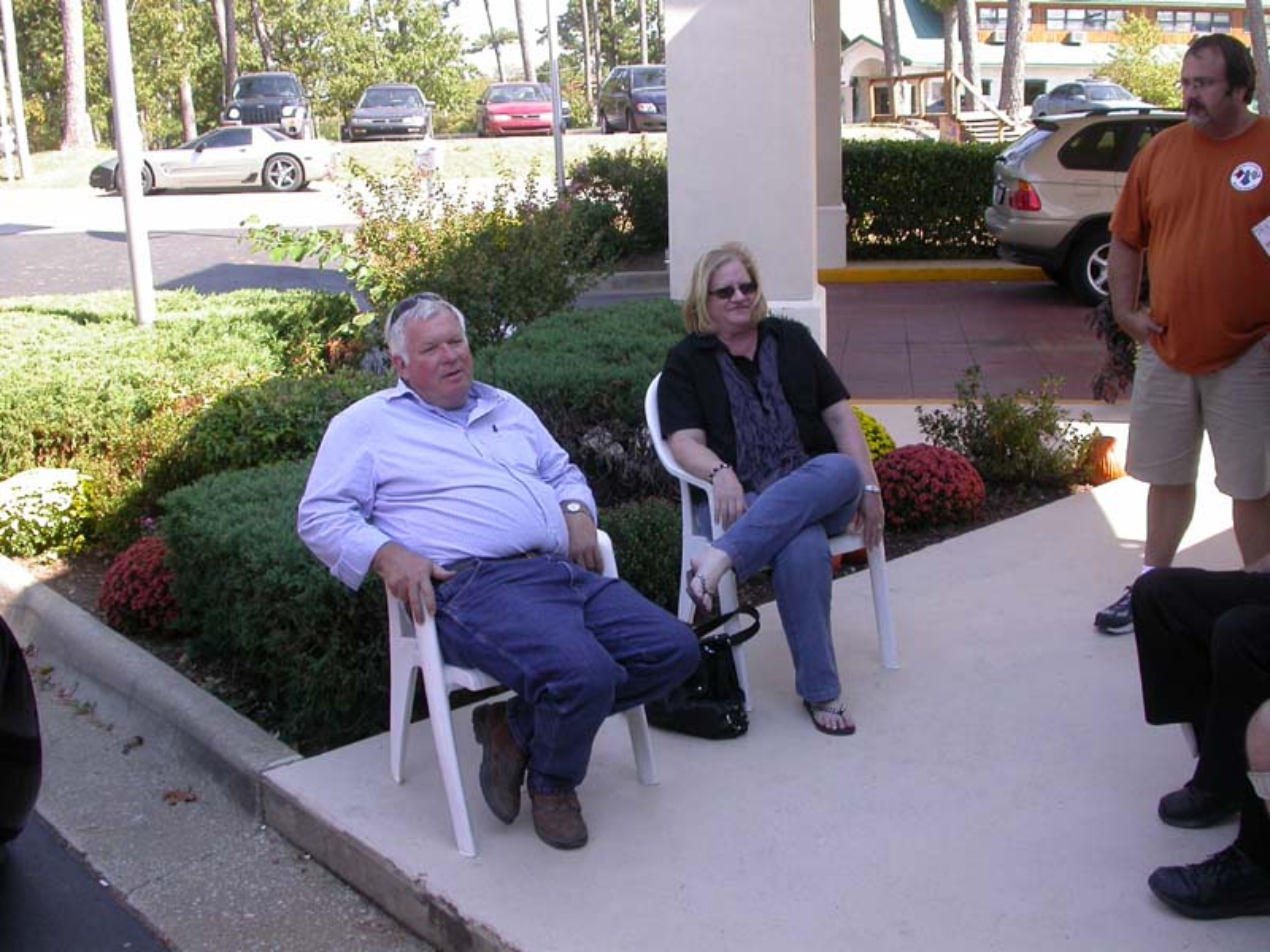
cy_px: 476
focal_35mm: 38
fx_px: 1394
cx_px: 635
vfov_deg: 37.7
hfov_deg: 49.0
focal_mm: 7.85
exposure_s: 1/122
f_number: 4.7
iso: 100
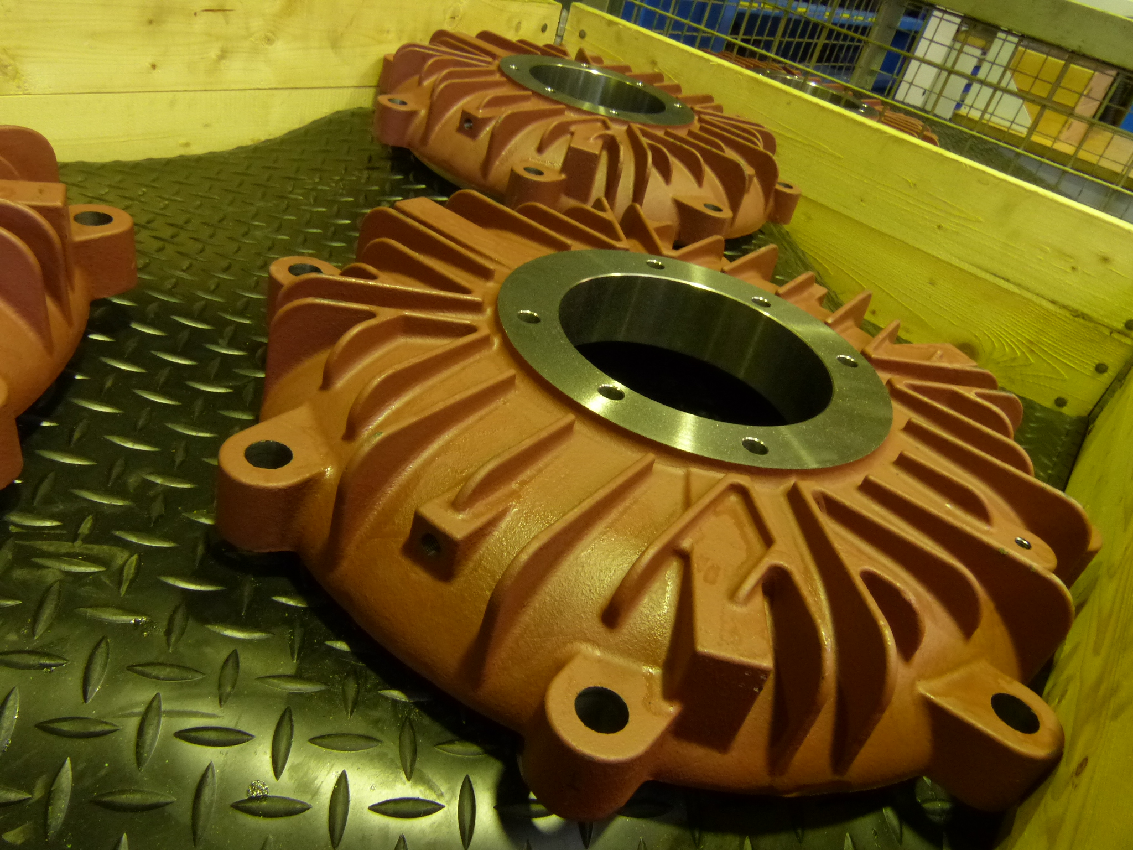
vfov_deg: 54.9
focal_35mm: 25
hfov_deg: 69.4
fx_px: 818
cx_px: 566
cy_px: 425
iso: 400
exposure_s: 1/10
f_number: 6.3
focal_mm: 4.5
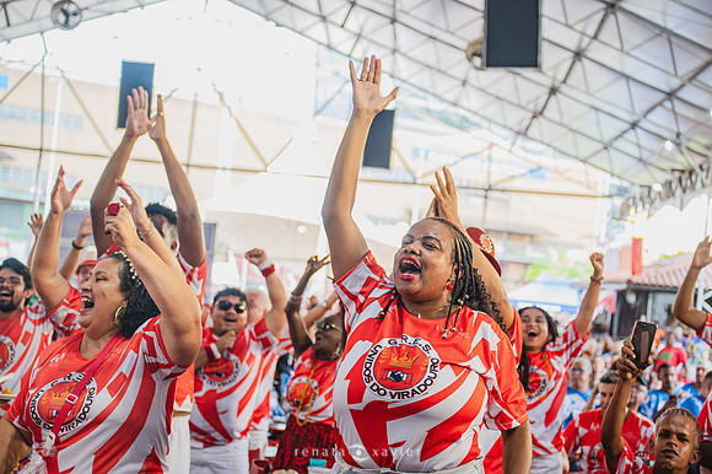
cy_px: 237
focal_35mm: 70
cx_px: 356
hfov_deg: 28.9
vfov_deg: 19.4
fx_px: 1384
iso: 1600
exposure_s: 1/400
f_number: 4.5
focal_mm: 70
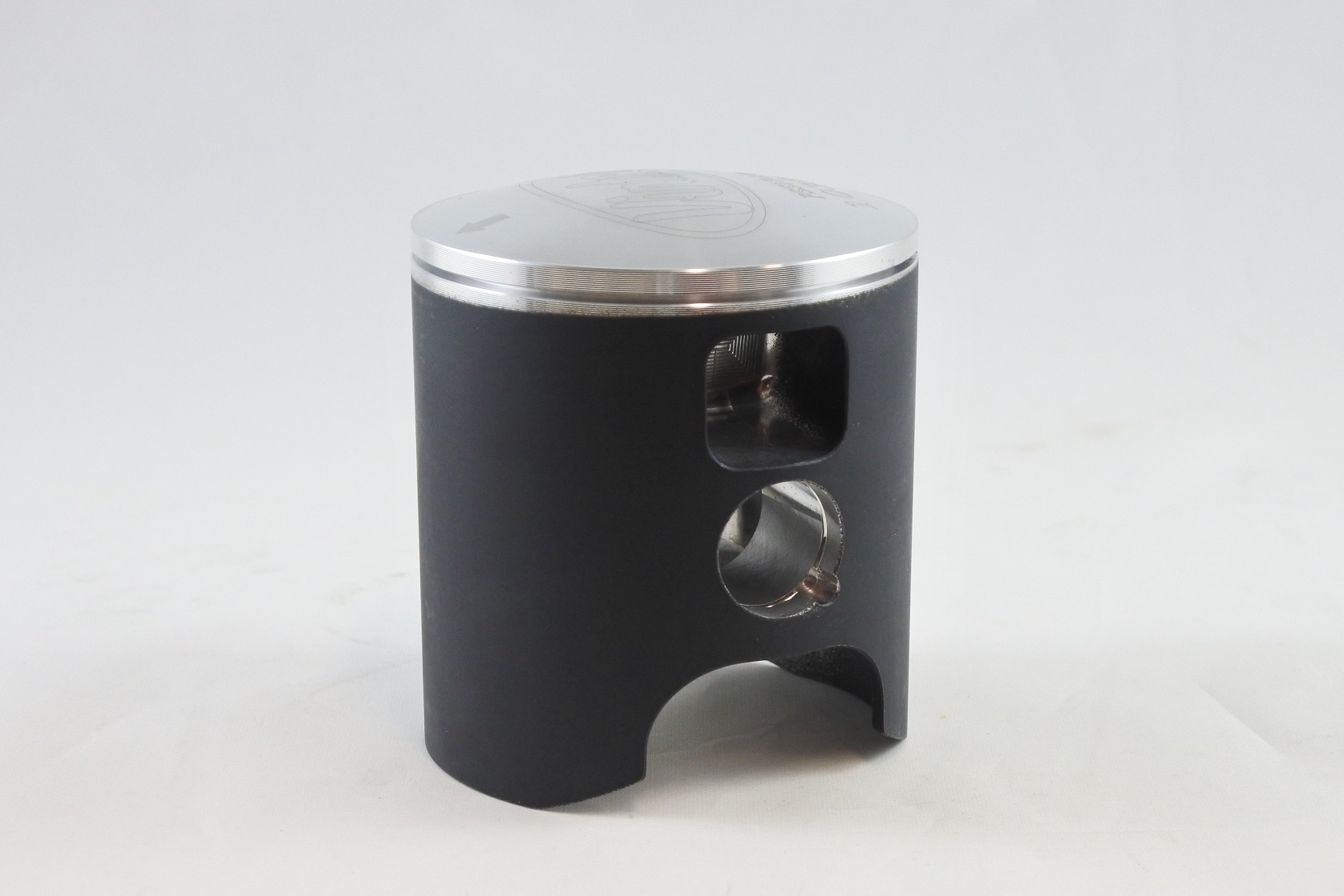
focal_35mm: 53
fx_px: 1978
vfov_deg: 25.5
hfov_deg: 37.5
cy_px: 448
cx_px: 672
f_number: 4.5
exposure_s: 1/125
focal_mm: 19.7
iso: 640
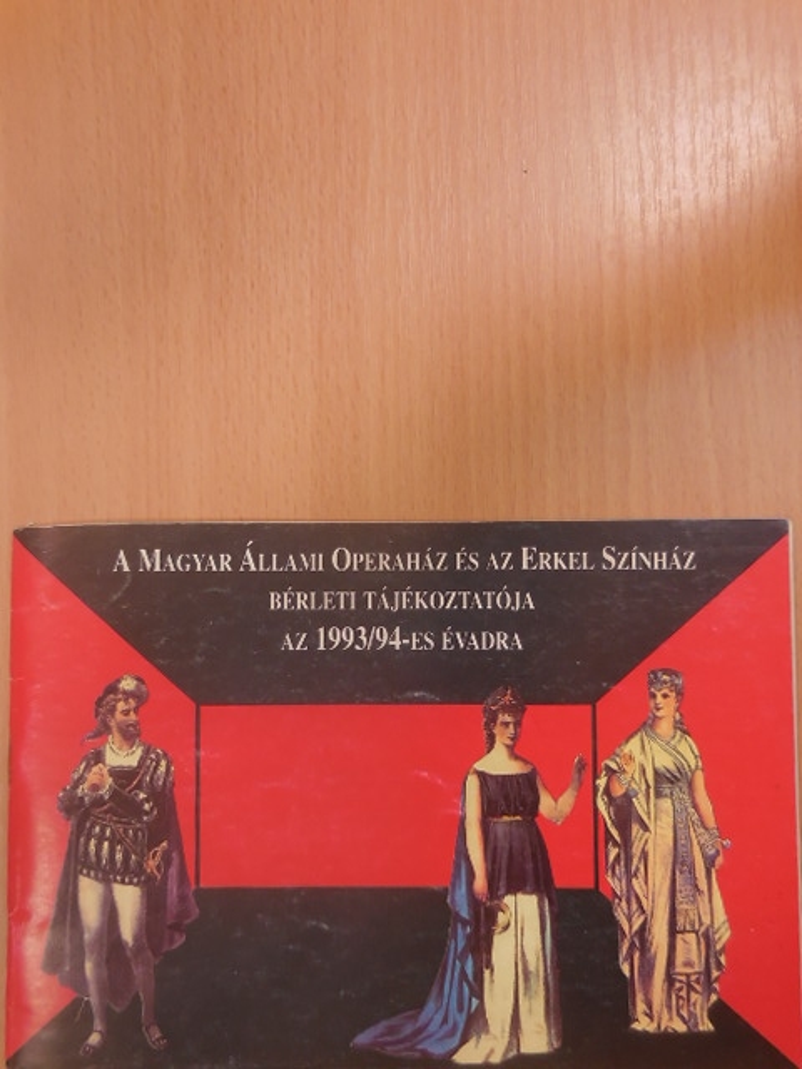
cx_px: 401
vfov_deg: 47.9
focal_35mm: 39
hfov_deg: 36.8
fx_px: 1205
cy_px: 534
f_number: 3.9
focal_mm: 7
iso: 280
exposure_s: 1/30
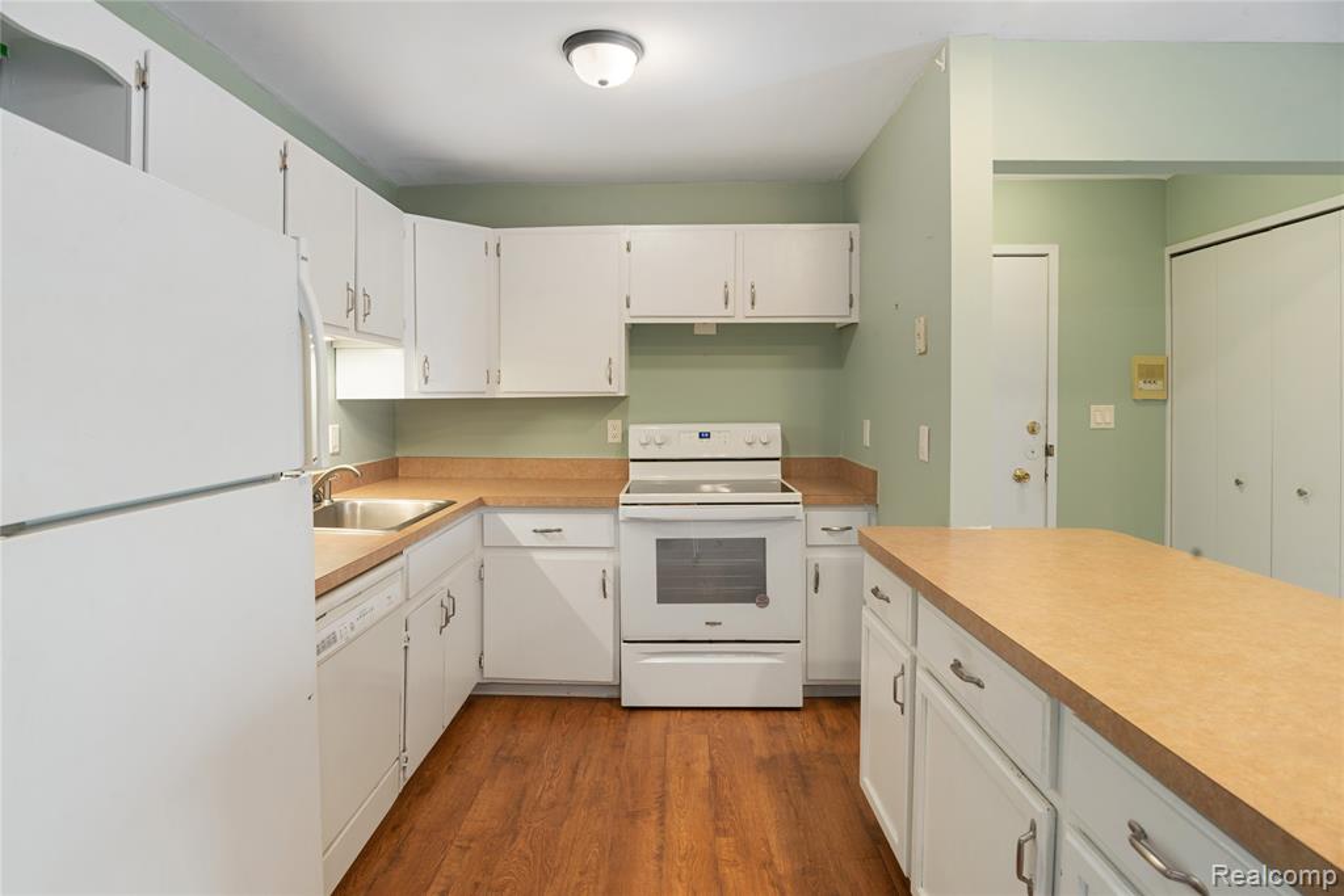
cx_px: 672
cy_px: 448
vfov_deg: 43.6
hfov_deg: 61.9
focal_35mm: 30
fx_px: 1120
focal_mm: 30
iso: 320
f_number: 9
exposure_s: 1/2.5
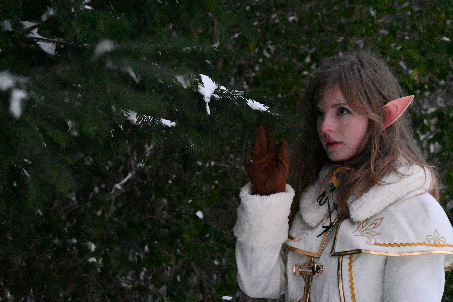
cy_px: 151
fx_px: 1208
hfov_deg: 21.2
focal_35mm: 96
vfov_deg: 14.3
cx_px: 226
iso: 51200
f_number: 4.8
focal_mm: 64
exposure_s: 1/60
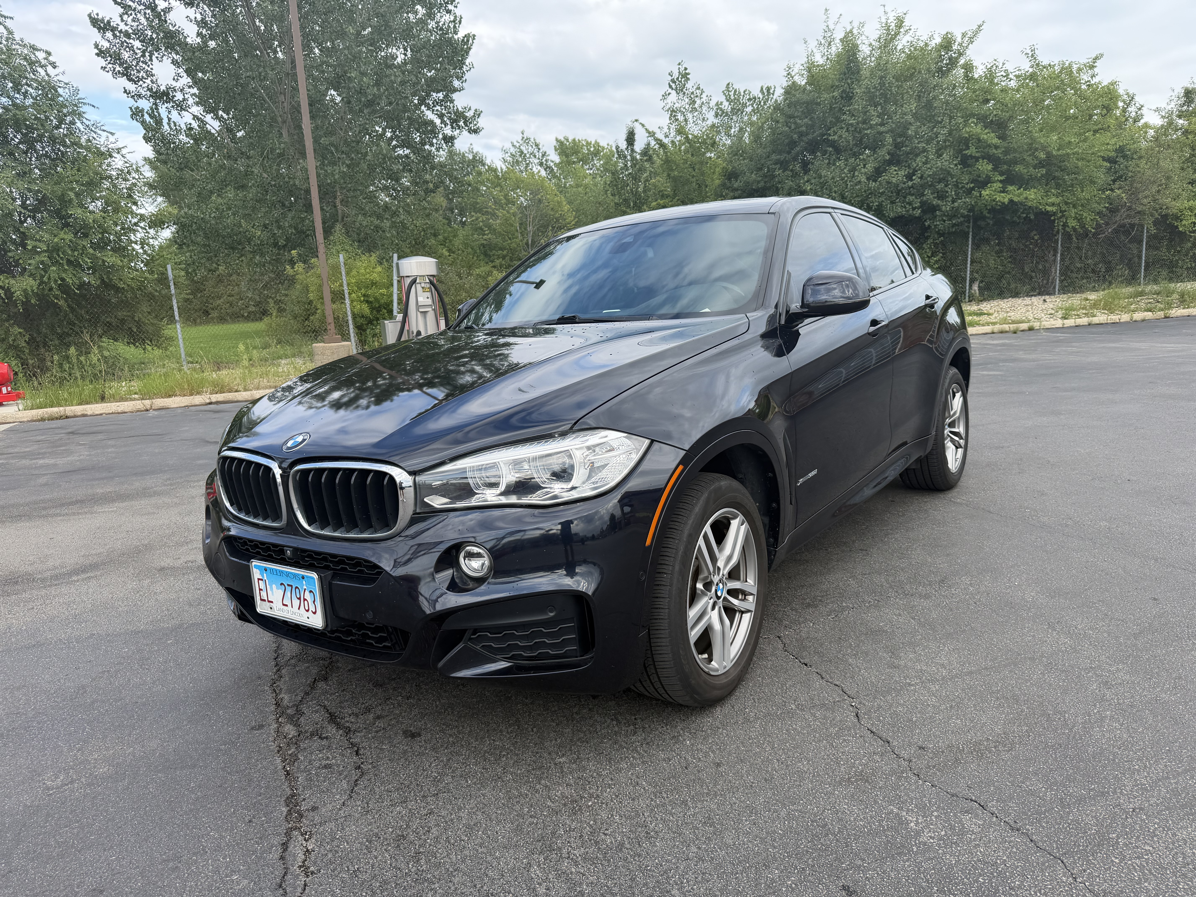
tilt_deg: -10.0
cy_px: 448
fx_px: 829
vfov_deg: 56.8
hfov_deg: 71.6
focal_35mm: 24
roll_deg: +6.1
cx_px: 598
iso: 80
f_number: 1.78
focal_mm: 6.76
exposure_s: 1/1091
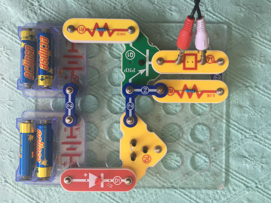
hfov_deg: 61.7
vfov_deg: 48.2
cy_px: 102
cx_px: 136
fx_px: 227
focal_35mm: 29
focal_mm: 4.15
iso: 32
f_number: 2.2
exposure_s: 1/100
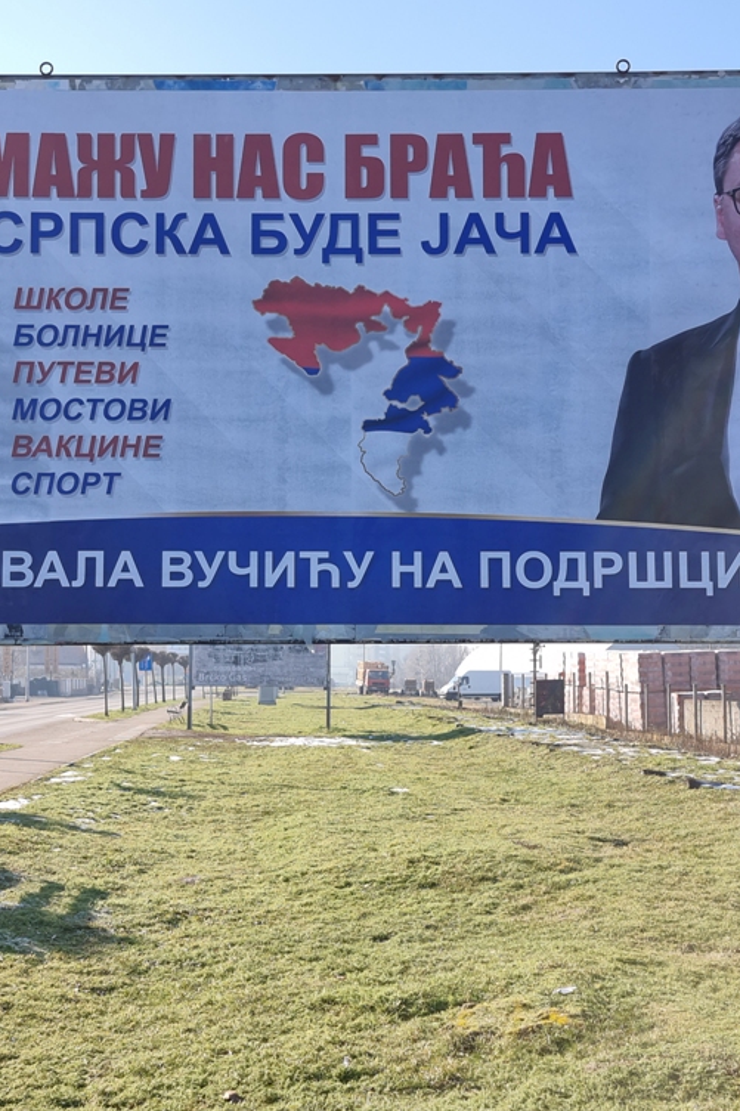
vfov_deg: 55.8
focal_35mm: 34
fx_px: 1049
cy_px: 550
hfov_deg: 38.9
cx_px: 354
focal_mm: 6.7
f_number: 1.8
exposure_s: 1/419
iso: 50
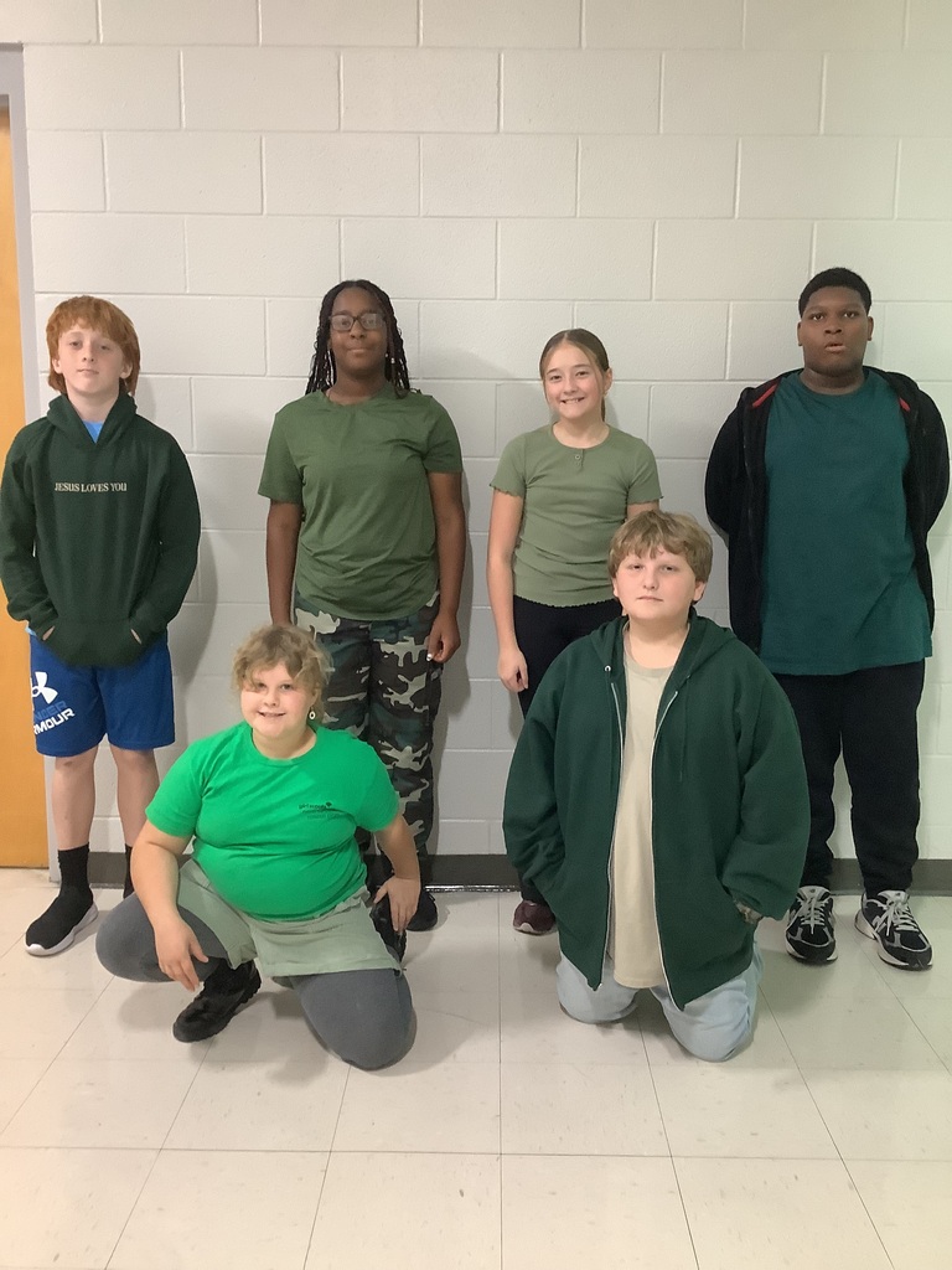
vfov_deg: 58.4
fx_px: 1137
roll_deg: -0.7
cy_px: 635
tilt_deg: -9.5
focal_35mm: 31
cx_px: 476
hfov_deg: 45.4
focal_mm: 3.3
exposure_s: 1/40
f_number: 2.4
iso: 320
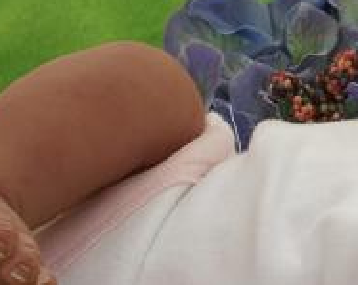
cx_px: 554
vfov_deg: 6.5
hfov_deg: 8.0
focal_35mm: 237
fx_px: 2505
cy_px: 297
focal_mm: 45
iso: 100
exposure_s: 1/160
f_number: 13
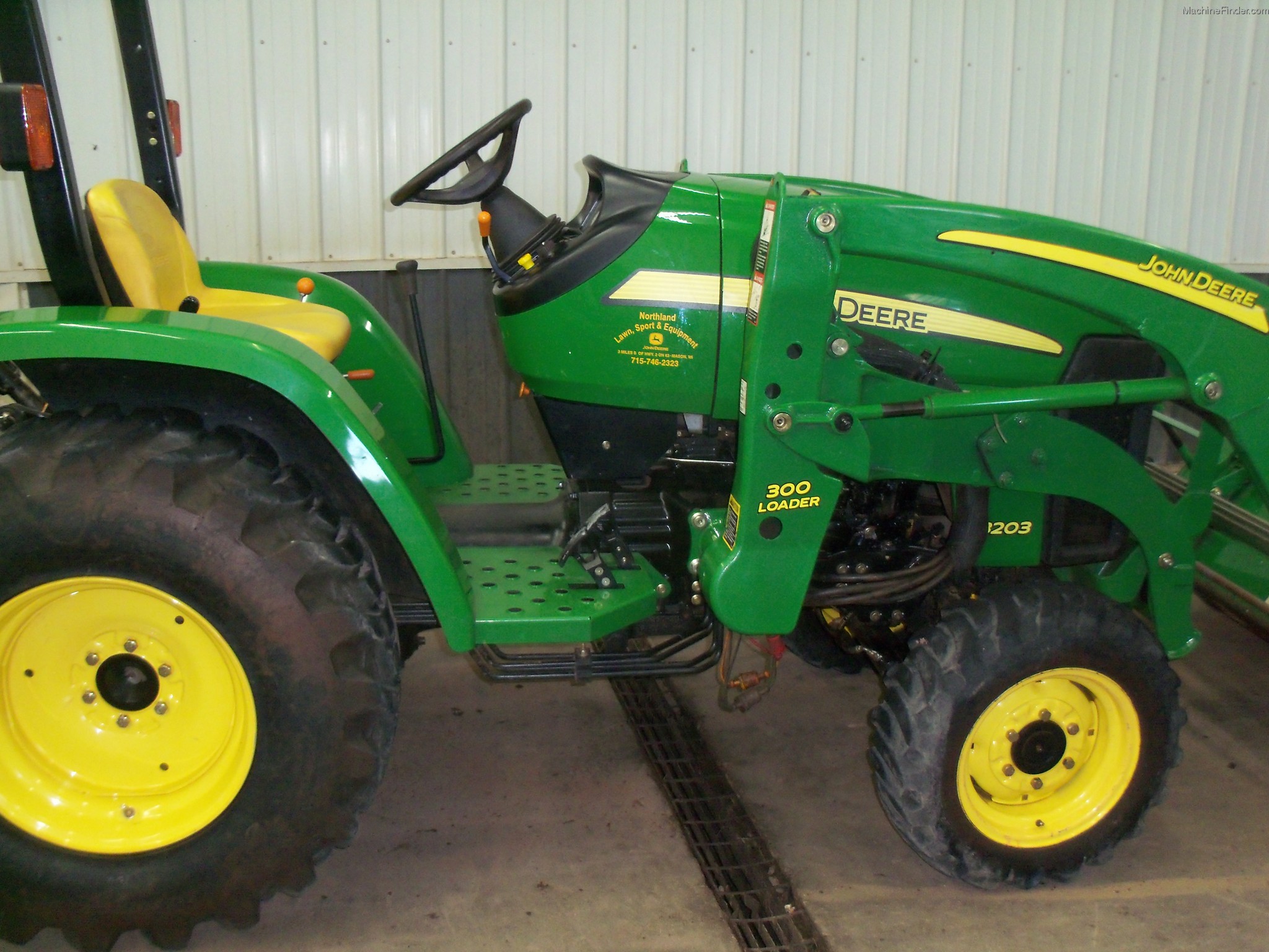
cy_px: 476
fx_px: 1283
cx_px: 634
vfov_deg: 40.7
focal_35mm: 35
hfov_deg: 52.6
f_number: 3
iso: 250
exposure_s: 1/30
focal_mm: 6.3
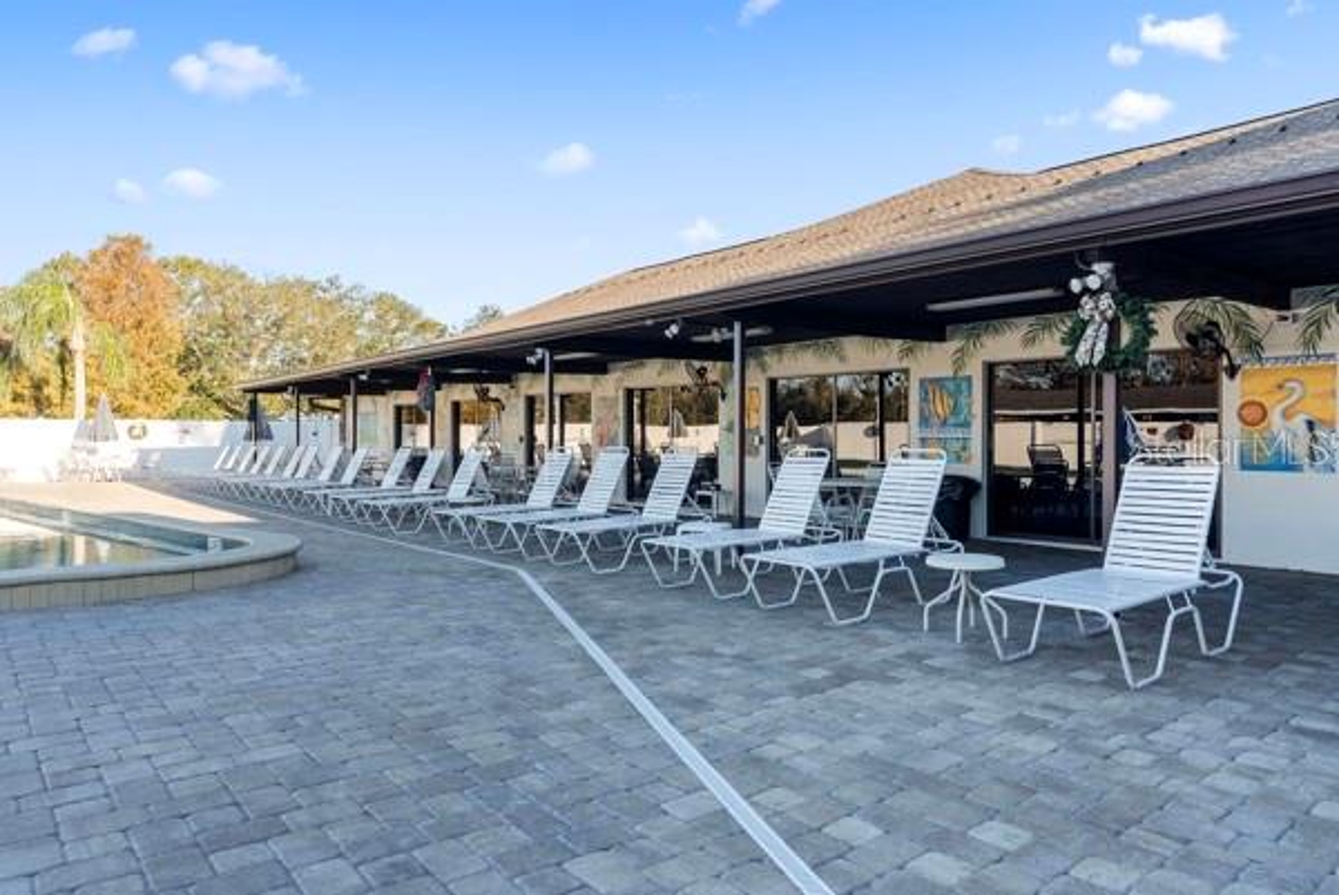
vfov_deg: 55.2
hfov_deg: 76.1
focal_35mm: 23
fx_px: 856
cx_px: 670
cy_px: 448
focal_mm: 23
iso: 100
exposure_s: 1/8
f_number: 8
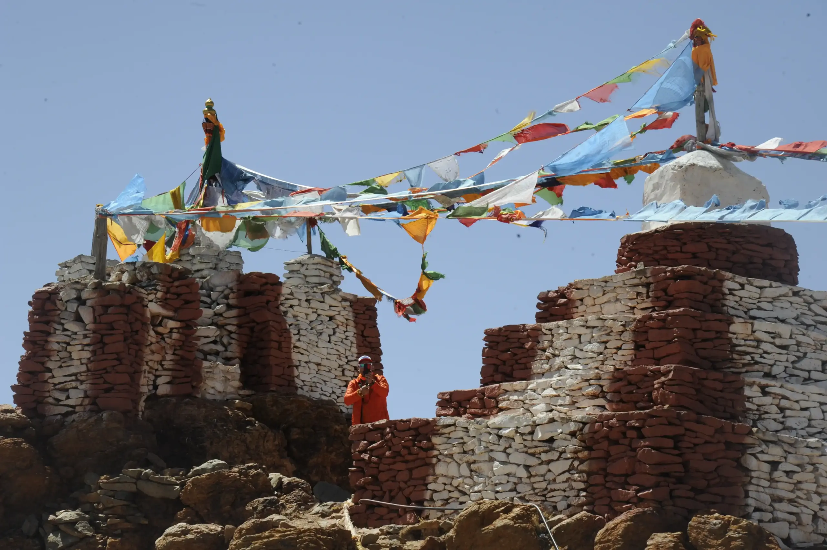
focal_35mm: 145
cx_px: 414
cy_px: 275
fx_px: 3329
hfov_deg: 14.2
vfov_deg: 9.4
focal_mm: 145
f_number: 16
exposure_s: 1/1000
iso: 1250
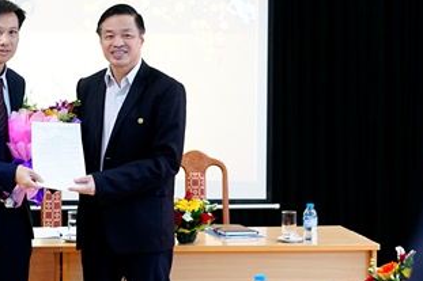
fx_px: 1210
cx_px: 30
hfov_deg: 19.4
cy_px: 90
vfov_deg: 13.3
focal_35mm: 103
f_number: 2.8
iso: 1250
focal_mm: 50
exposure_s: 1/60
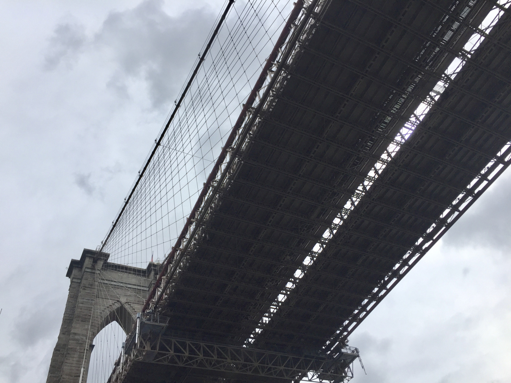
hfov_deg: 61.7
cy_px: 192
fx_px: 428
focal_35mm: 29
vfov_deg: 48.2
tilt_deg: +51.5
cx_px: 256
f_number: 2.2
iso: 32
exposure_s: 1/2639
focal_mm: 4.15
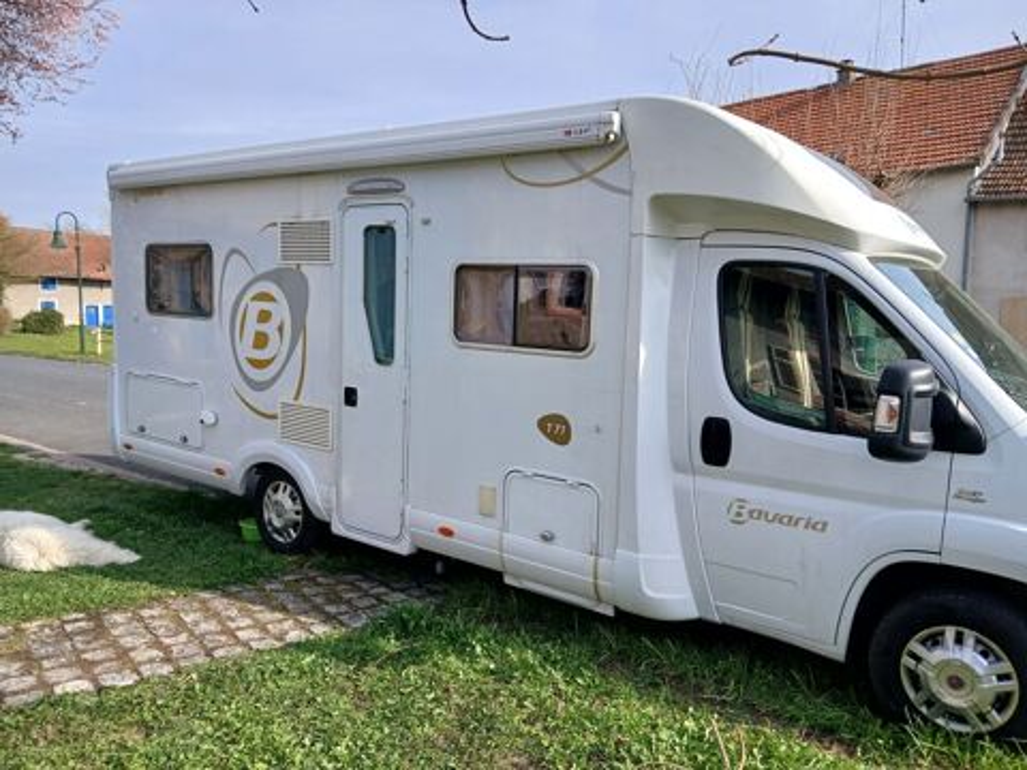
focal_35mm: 26
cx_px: 514
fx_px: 771
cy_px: 385
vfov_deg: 53.1
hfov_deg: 67.3
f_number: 1.8
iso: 20
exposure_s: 1/373
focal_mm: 3.98
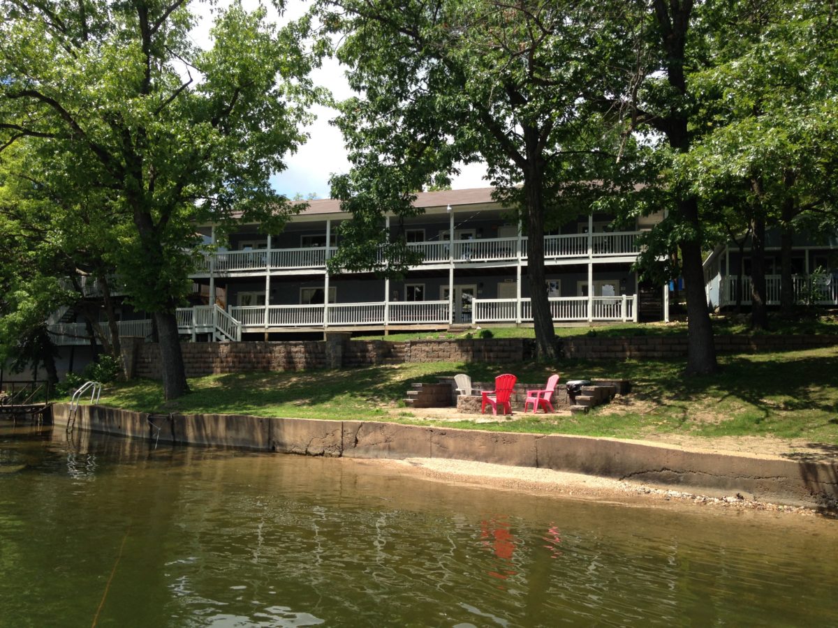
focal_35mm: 33
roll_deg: +0.2
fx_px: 799
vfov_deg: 42.9
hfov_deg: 55.4
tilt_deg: +1.9
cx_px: 419
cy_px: 314
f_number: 2.4
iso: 50
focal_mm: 4.12
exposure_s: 1/763
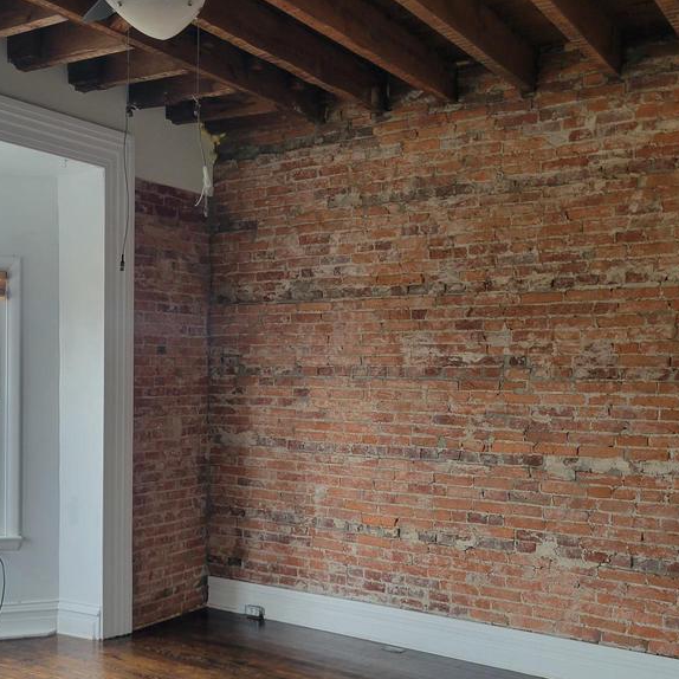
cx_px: 201
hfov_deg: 40.2
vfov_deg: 40.8
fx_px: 910
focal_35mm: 41
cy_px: 395
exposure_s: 1/120
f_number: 1.8
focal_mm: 5.4
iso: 125
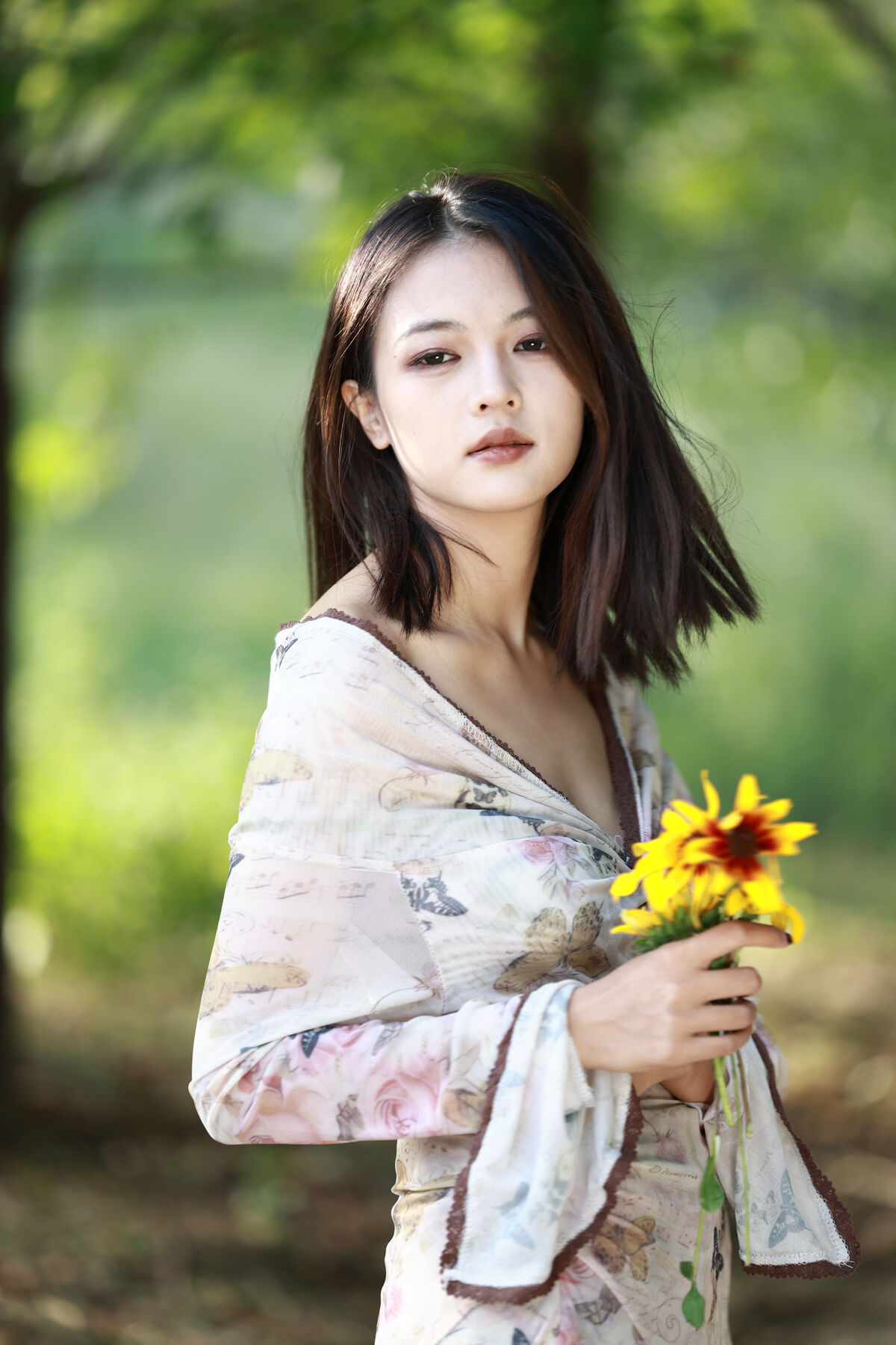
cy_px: 672
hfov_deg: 7.8
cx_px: 448
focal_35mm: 176
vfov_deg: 11.7
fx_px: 6570
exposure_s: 1/200
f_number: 2.8
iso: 160
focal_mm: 177
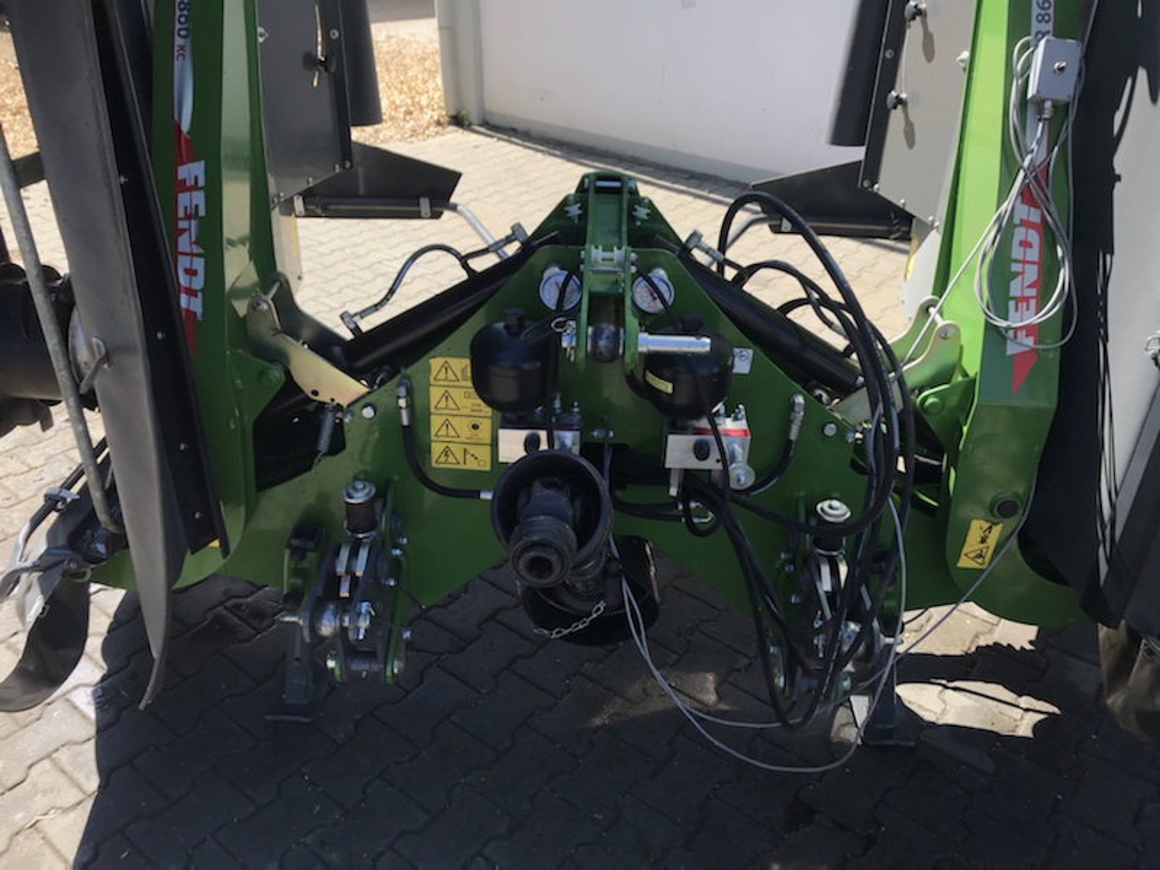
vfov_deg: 49.7
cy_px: 435
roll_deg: -0.7
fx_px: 938
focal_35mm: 28
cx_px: 580
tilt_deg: -29.4
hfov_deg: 63.4
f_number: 1.8
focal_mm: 3.99
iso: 20
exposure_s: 1/778
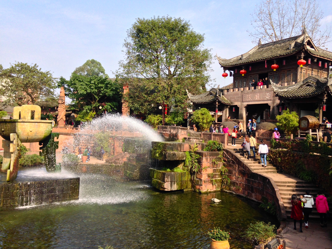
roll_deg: -1.5
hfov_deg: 55.4
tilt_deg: +2.4
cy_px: 124
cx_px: 166
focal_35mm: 33
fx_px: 317
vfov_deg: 42.9
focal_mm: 4.12
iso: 50
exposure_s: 1/874
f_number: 2.4
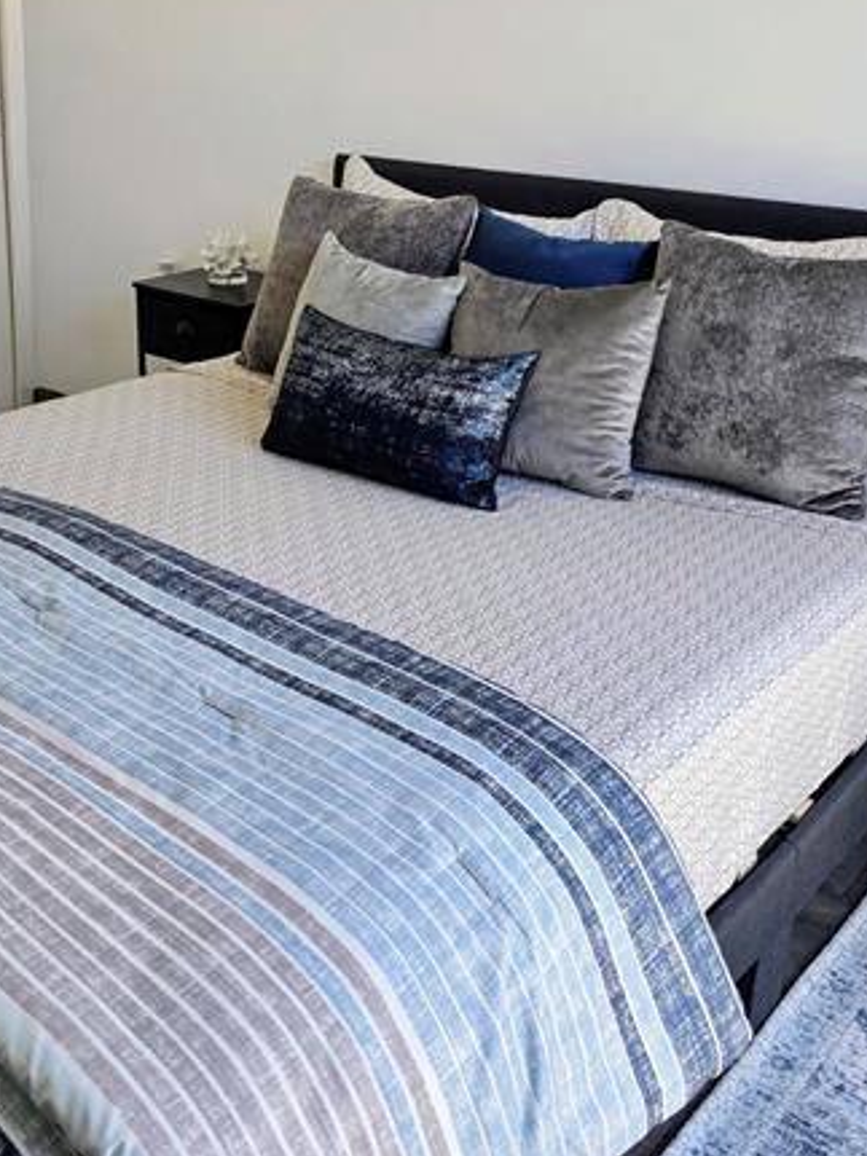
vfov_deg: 44.8
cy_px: 351
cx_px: 327
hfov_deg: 34.9
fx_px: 1370
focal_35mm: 41
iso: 64
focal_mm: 6.3
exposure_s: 1/120
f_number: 1.7
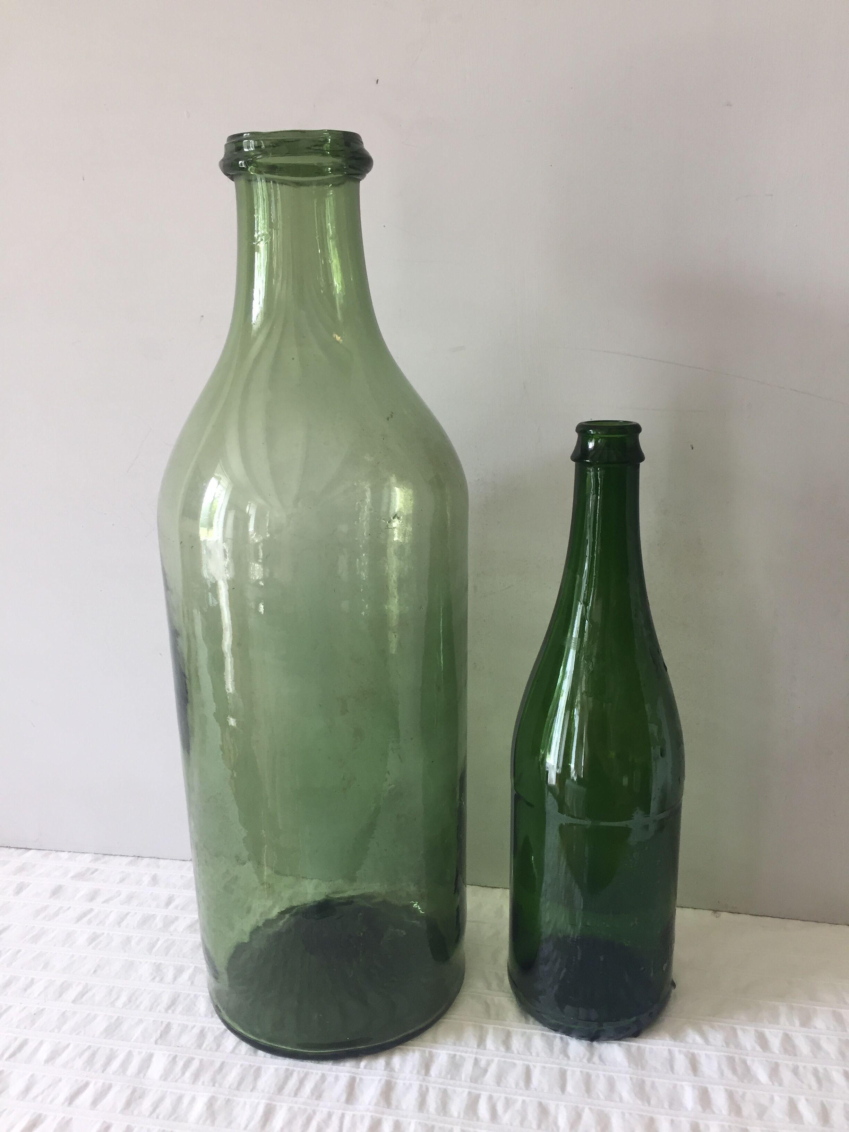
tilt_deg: -14.6
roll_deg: +1.6
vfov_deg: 61.7
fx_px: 948
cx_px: 424
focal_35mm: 29
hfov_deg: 48.2
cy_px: 566
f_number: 2.2
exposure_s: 1/33
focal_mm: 4.15
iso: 32
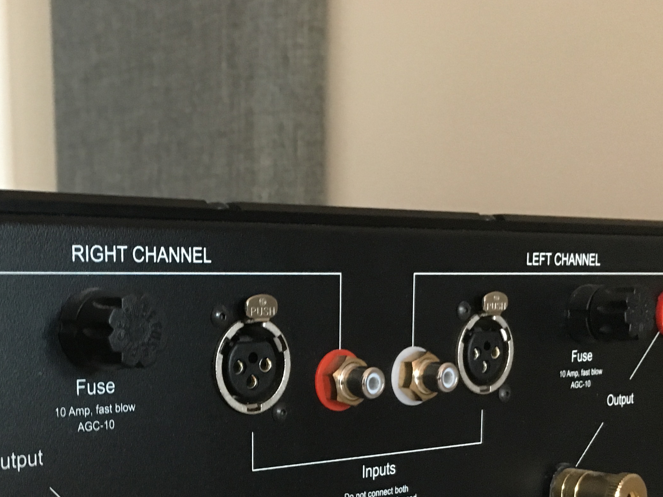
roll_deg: +0.3
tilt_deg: -7.1
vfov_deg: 25.3
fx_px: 1073
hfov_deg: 33.6
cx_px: 160
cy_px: 443
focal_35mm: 56
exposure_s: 1/17
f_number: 2.2
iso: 400
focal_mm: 4.15
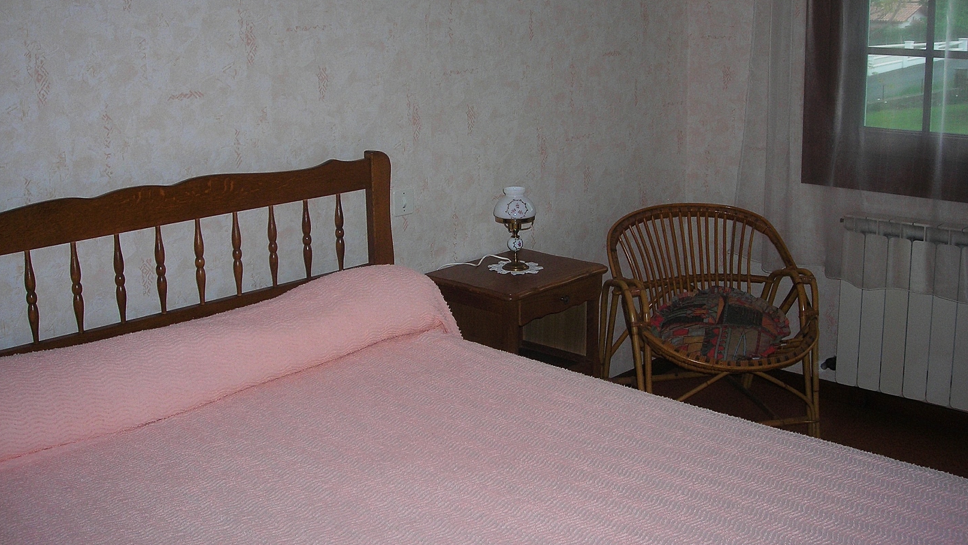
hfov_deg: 48.4
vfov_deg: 28.2
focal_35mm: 42
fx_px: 1078
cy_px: 184
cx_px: 488
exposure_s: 1/60.1
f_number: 3.2
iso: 50
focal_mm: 6.3
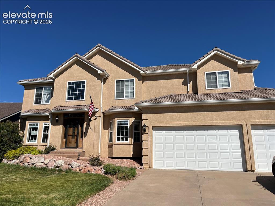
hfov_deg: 67.3
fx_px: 206
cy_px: 103
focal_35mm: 26
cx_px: 138
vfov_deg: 53.0
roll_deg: -0.4
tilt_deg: +12.8
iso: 50
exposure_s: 1/7353
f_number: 1.6
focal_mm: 5.1
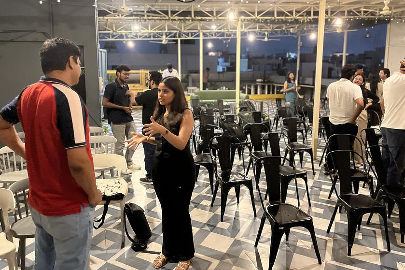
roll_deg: -0.8
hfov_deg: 63.6
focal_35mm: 29
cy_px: 109
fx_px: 326
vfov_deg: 44.7
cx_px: 214
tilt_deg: -6.6
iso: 640
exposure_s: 1/25
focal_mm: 5.1
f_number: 1.6
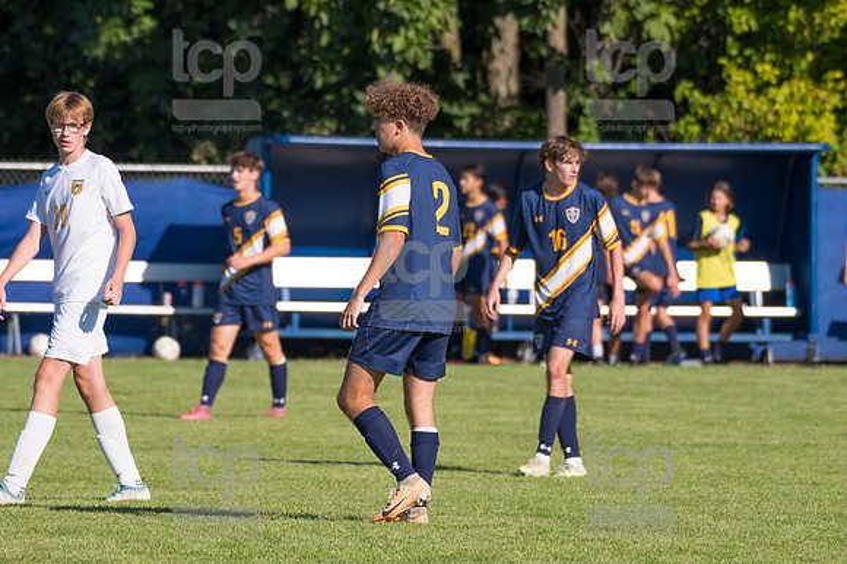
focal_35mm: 360
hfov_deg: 5.7
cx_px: 424
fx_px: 8465
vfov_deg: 3.8
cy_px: 282
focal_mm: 240
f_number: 5.6
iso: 320
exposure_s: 1/2000
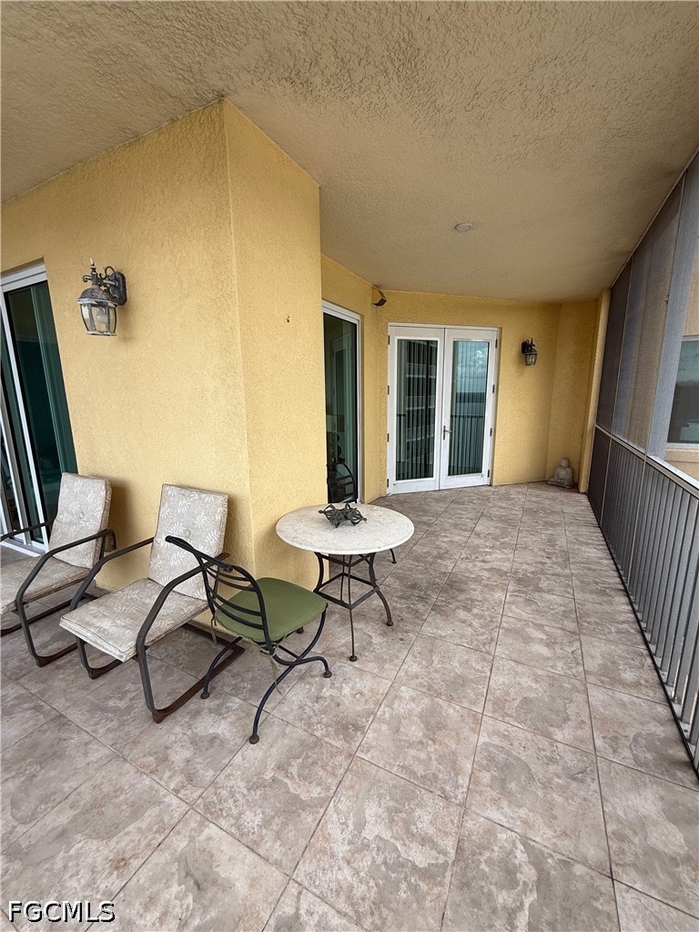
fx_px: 377
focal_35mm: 14
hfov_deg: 85.7
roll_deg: +0.6
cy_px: 466
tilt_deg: -10.9
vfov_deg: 102.1
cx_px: 350
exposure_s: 1/308
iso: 50
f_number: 2.2
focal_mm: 2.22
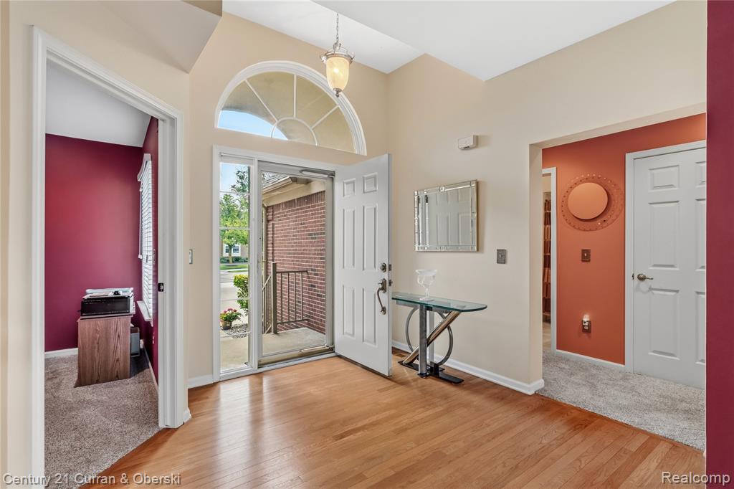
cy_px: 244
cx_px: 367
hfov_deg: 93.3
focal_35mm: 17
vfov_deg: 70.4
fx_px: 346
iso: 800
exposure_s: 1/2
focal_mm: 11.1
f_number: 8
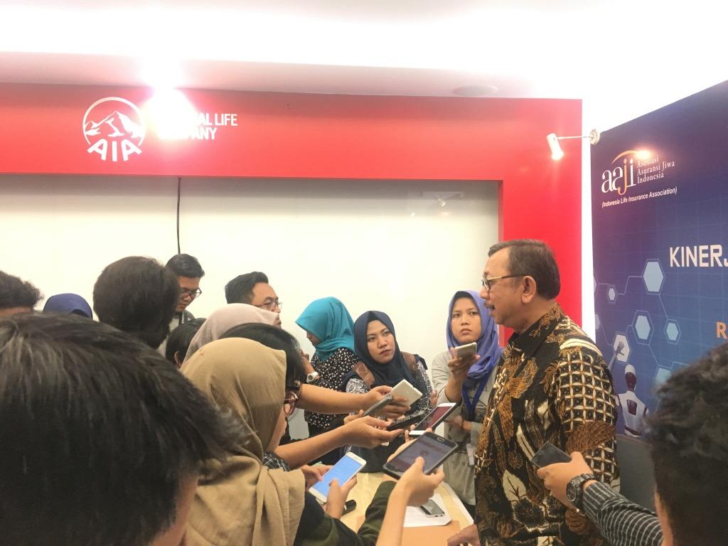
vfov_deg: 48.2
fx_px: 610
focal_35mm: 29
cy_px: 273
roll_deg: -0.4
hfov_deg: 61.7
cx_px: 364
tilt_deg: +0.3
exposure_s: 1/33
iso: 250
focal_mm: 4.15
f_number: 2.2
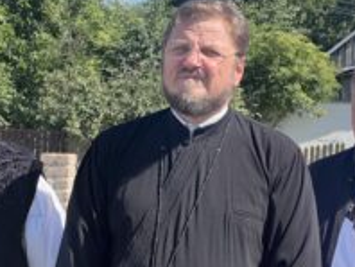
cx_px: 314
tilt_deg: +2.8
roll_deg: -2.3
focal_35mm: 140
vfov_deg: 10.6
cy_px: 122
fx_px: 1437
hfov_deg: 14.0
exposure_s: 1/431
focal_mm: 9
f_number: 2.8
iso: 32
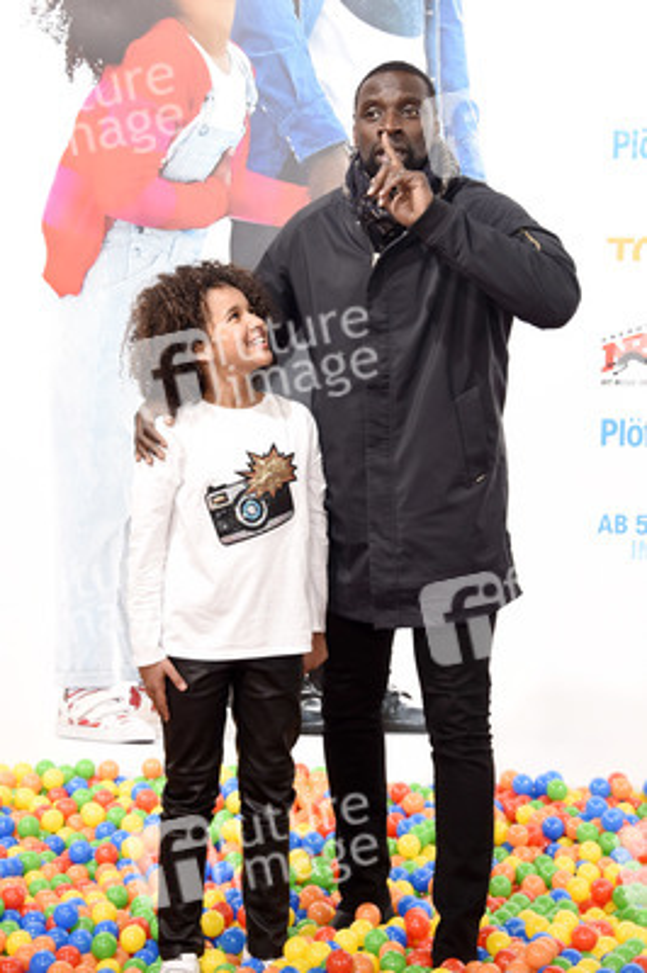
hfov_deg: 20.0
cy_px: 486
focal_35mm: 68
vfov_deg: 29.7
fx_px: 1836
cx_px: 324
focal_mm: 68
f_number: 5.6
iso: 500
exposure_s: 1/200
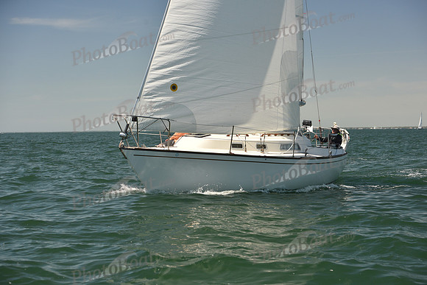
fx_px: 830
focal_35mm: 70
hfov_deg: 28.8
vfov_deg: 19.5
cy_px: 142
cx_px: 214
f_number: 5.6
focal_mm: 70
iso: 250
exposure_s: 1/800
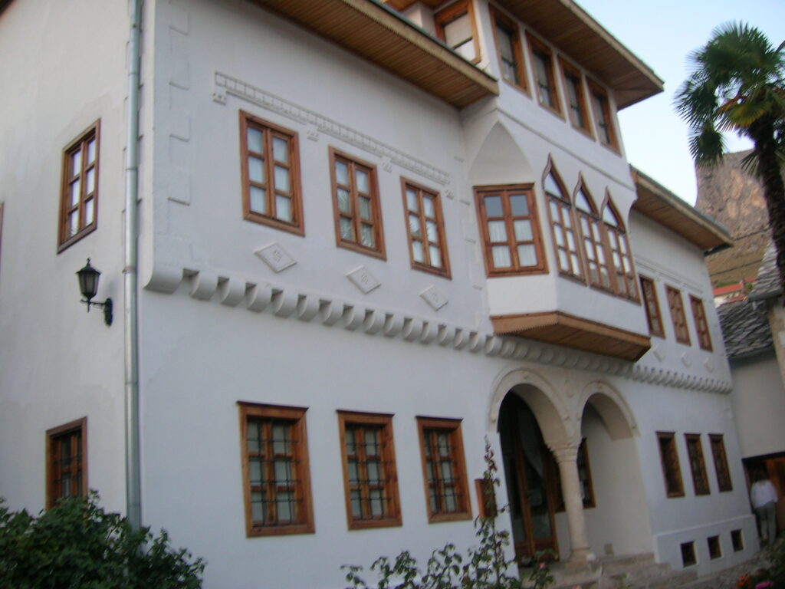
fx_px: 771
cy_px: 294
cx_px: 392
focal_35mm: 34
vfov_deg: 41.8
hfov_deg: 54.0
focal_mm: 5.7
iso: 50
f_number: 2.9
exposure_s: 1/27.2
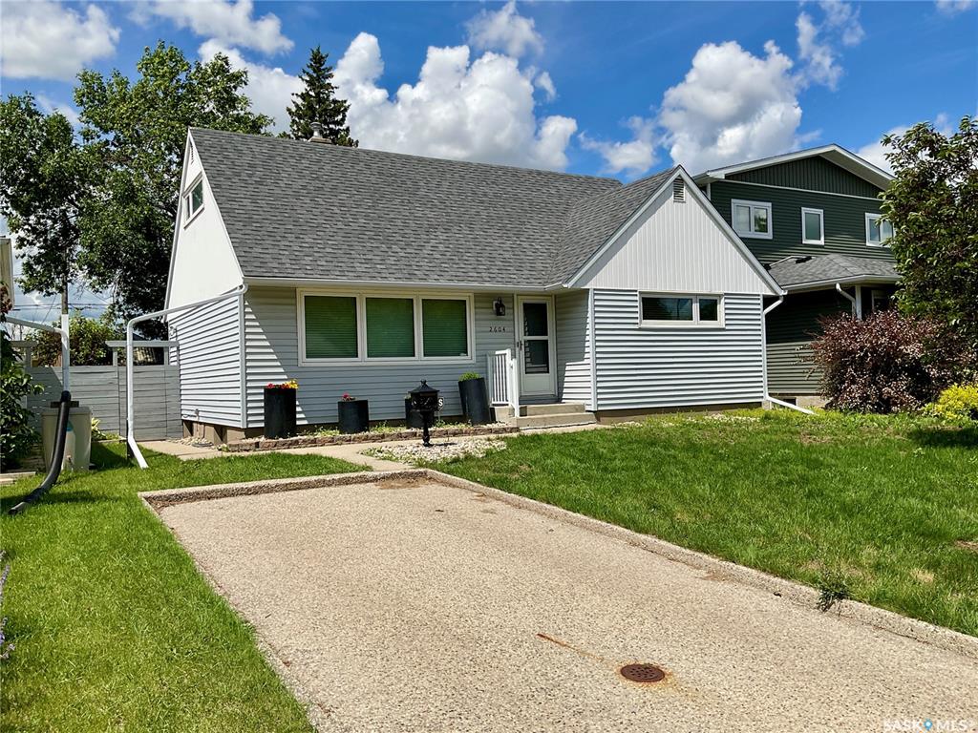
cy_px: 366
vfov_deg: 48.2
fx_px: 819
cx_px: 489
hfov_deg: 61.7
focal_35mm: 29
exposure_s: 1/3322
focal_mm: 3
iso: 20
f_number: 1.8
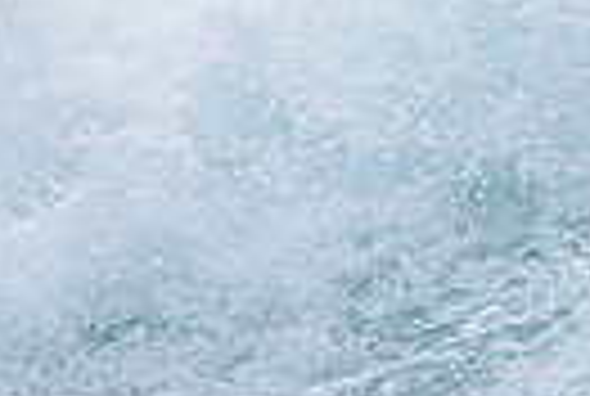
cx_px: 1284
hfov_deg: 0.8
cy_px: 27
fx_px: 44515
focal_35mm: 2710
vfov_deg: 0.5
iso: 180
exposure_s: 1/2000
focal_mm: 500
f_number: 5.6
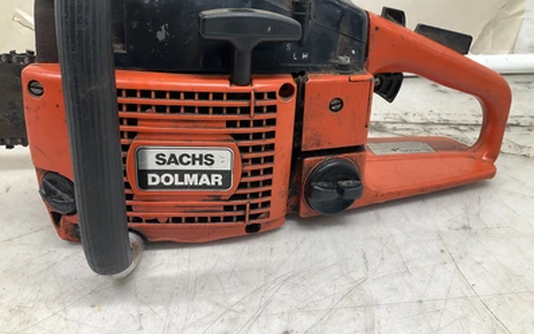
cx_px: 266
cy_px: 151
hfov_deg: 61.2
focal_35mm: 31
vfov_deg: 40.5
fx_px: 451
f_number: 1.8
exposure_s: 1/60
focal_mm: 3
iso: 40
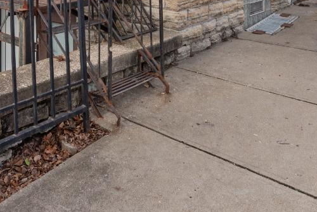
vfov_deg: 27.2
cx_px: 70
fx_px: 370
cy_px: -57
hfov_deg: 44.4
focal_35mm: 42
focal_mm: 14
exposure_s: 1/400
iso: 100
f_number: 8
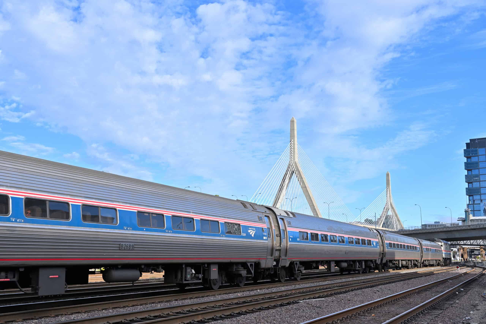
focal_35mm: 41
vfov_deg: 32.6
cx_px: 243
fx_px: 553
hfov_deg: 47.4
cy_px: 162
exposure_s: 1/500
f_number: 6.3
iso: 100
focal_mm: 41
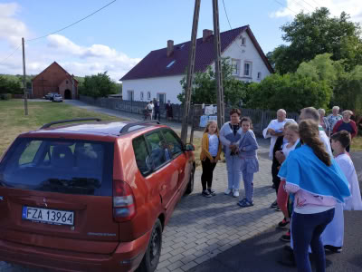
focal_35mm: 24
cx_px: 181
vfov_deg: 56.8
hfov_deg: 71.6
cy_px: 136
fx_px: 251
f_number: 1.9
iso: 250
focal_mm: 3.94
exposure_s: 1/2147
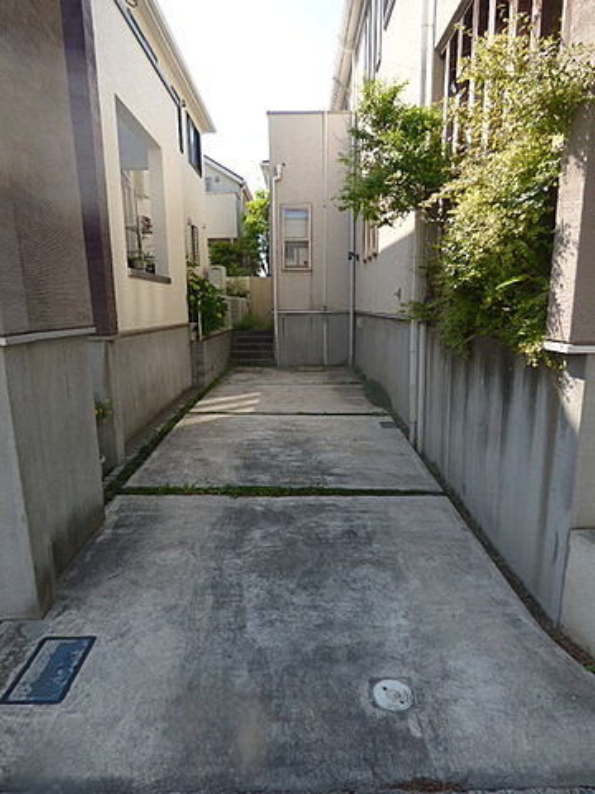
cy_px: 397
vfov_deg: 81.7
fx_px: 458
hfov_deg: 66.0
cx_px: 298
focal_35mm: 20
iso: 100
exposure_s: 1/640
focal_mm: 3.58
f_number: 2.8
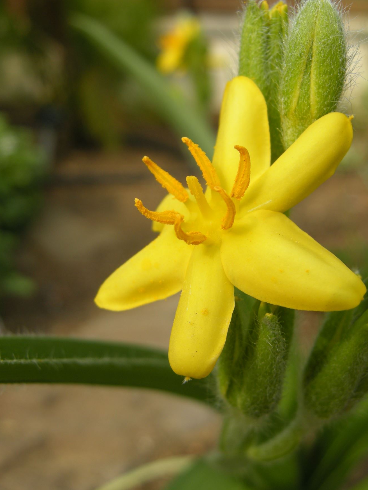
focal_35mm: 40
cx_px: 185
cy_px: 215
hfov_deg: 36.0
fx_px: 567
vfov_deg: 46.7
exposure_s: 1/194
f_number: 4.3
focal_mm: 7.5
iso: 64
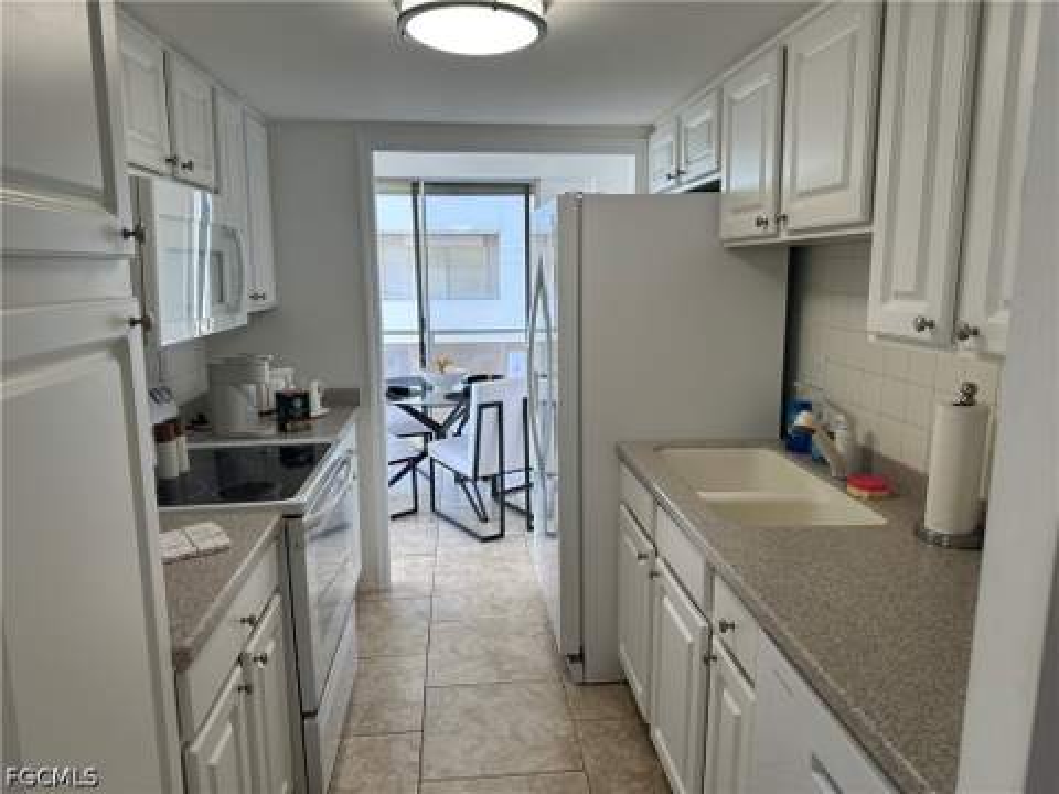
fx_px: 734
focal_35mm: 24
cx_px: 530
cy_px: 397
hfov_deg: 71.6
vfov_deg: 56.8
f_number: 1.78
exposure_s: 1/202
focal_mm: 6.86
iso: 64
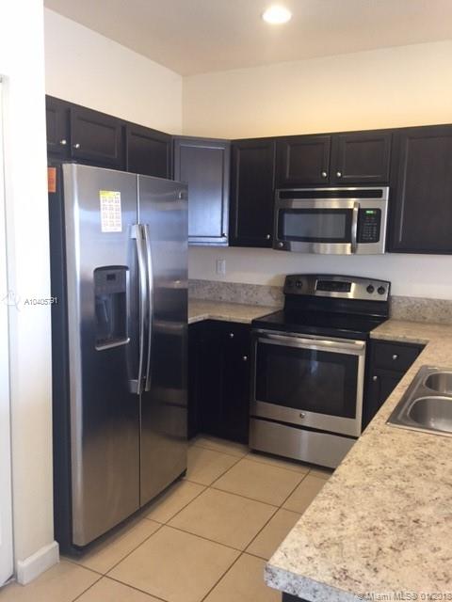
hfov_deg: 48.2
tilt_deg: -7.2
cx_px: 226
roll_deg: -0.6
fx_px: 505
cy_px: 301
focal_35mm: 29
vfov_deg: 61.7
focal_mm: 4.15
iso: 125
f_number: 2.2
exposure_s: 1/30
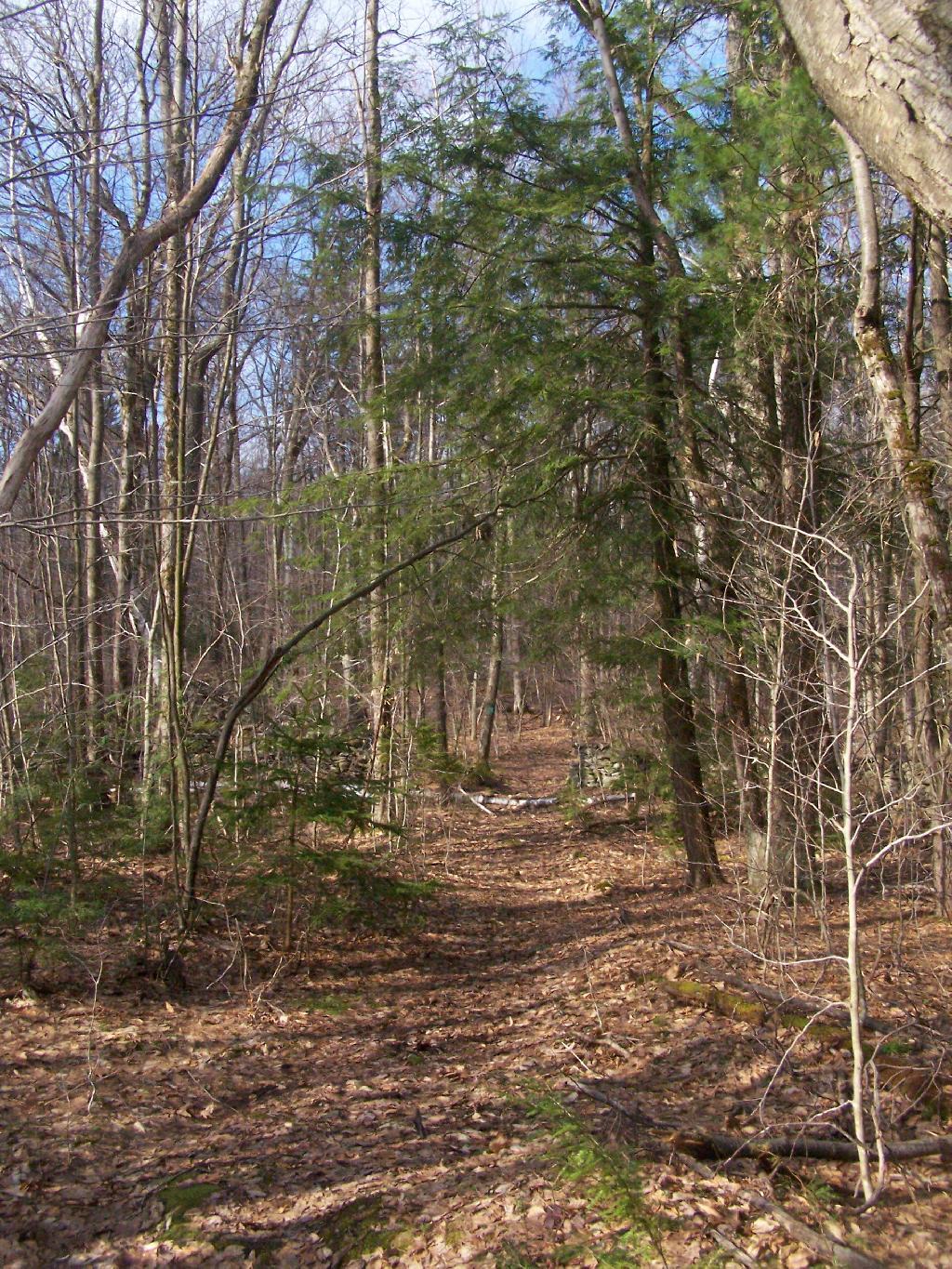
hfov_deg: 37.7
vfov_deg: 49.0
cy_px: 634
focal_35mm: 38
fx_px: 1393
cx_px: 476
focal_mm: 6.3
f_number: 5.6
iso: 400
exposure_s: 1/640
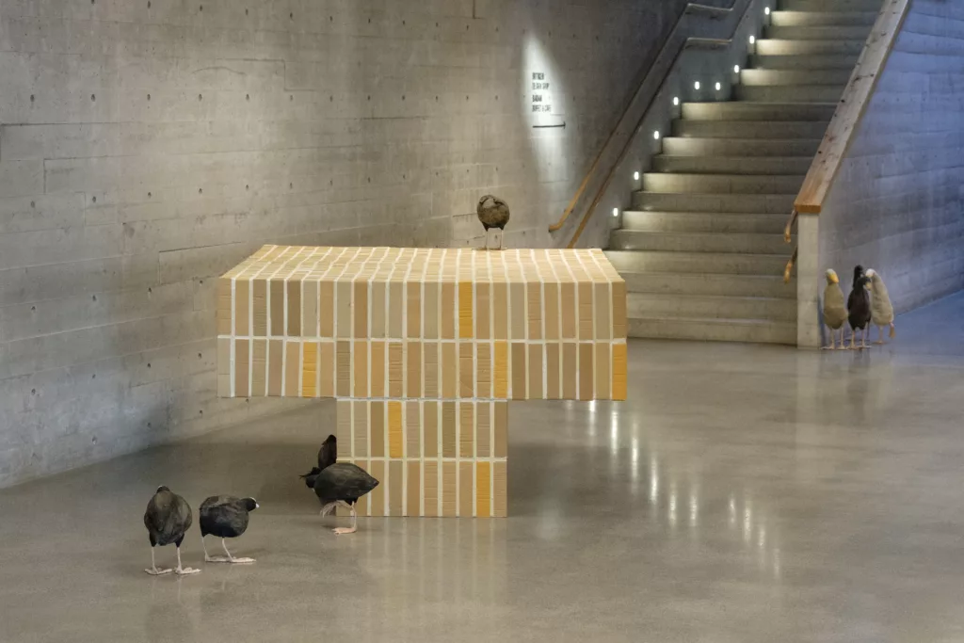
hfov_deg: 22.6
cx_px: 482
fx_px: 2410
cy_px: 322
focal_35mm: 90
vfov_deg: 15.2
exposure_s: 1/70
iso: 3200
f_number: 4
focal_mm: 60
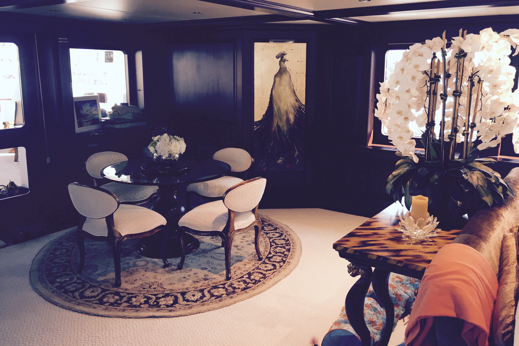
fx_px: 447
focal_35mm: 31
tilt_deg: -9.2
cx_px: 265
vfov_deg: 42.3
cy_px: 152
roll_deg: -1.4
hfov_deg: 60.3
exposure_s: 1/30
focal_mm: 4.15
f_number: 2.2
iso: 64
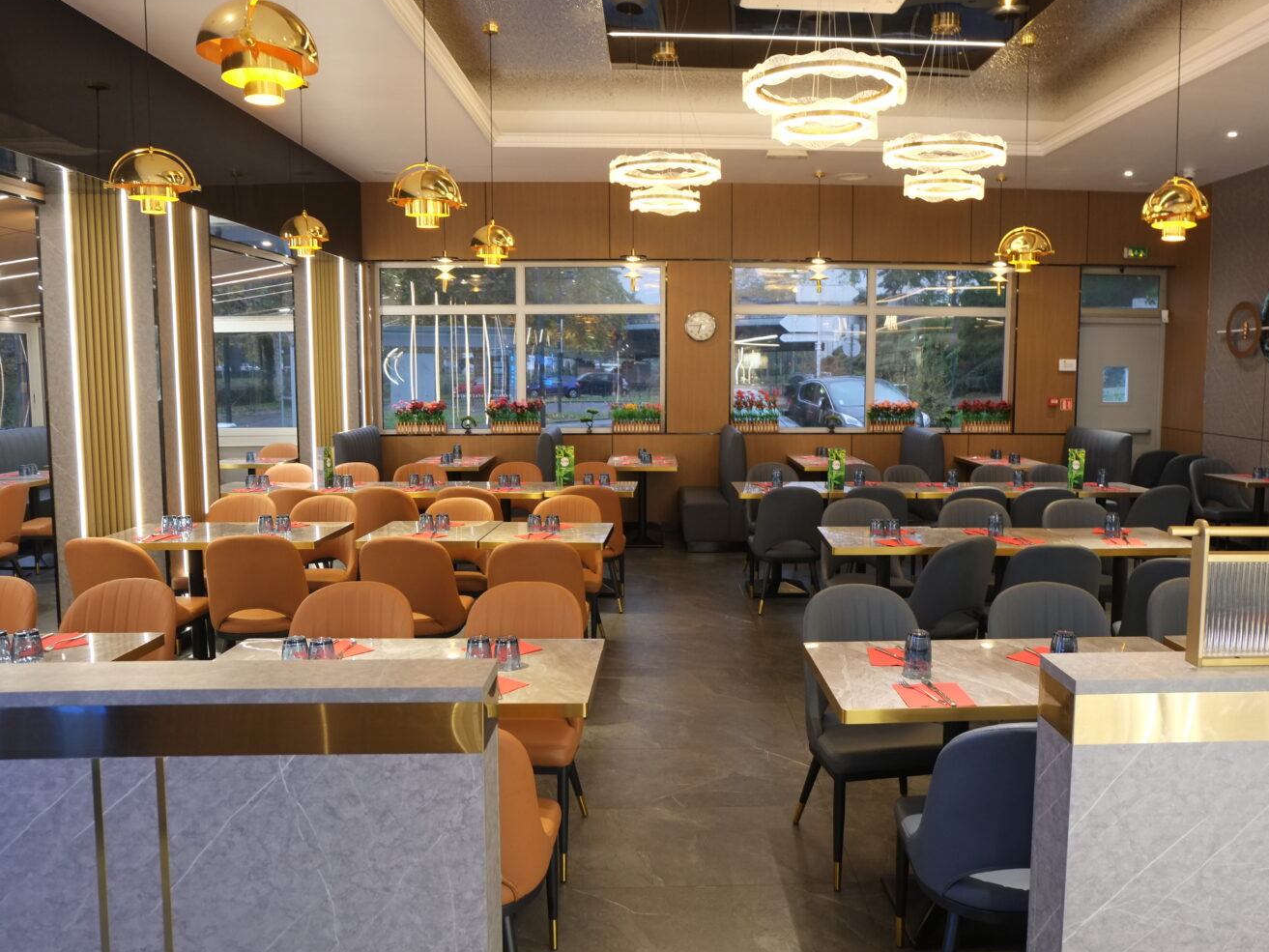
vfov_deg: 51.4
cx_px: 696
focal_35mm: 27
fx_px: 990
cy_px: 466
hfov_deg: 65.2
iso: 800
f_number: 5
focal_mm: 16
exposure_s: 1/20
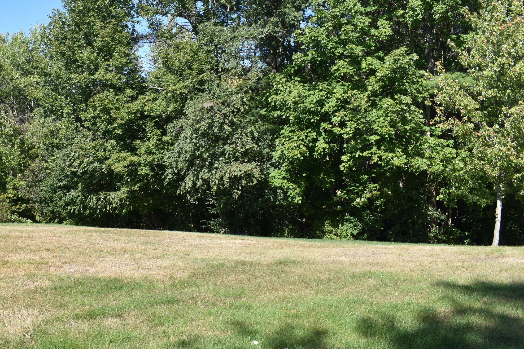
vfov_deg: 32.5
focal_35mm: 41
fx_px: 597
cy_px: 133
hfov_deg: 46.2
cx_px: 152
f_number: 8
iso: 160
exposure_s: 1/250
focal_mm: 18
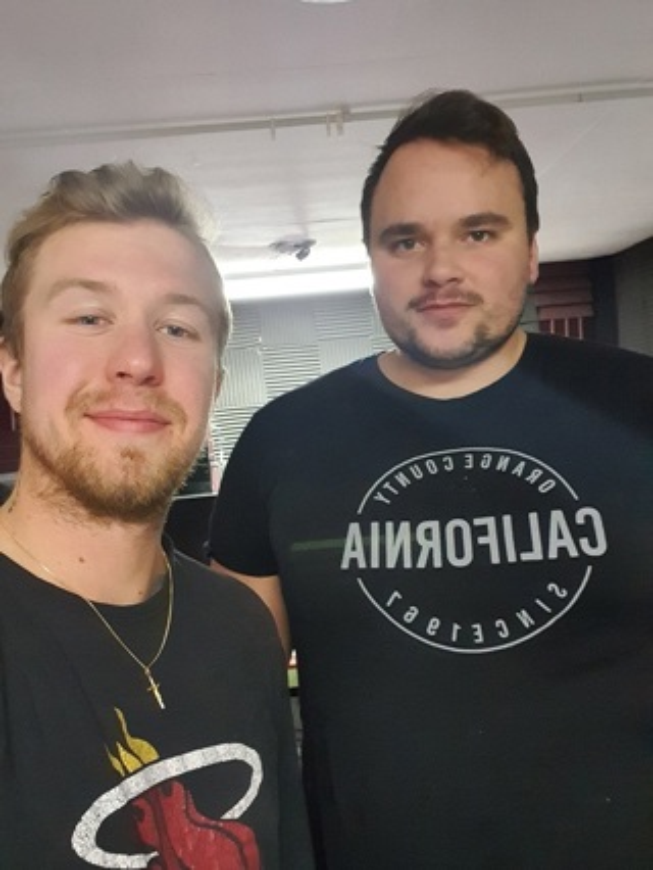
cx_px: 326
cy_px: 435
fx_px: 804
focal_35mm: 32
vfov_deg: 56.8
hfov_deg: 44.2
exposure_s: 1/20
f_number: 1.9
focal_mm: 3.3
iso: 800
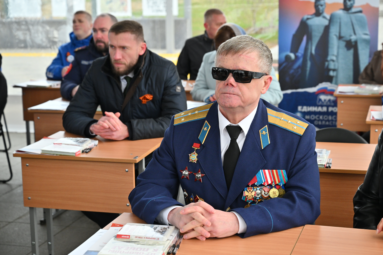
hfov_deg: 29.2
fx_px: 734
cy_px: 128
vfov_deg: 19.7
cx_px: 192
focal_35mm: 69
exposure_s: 1/1600
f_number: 5.6
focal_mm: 69
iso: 1250
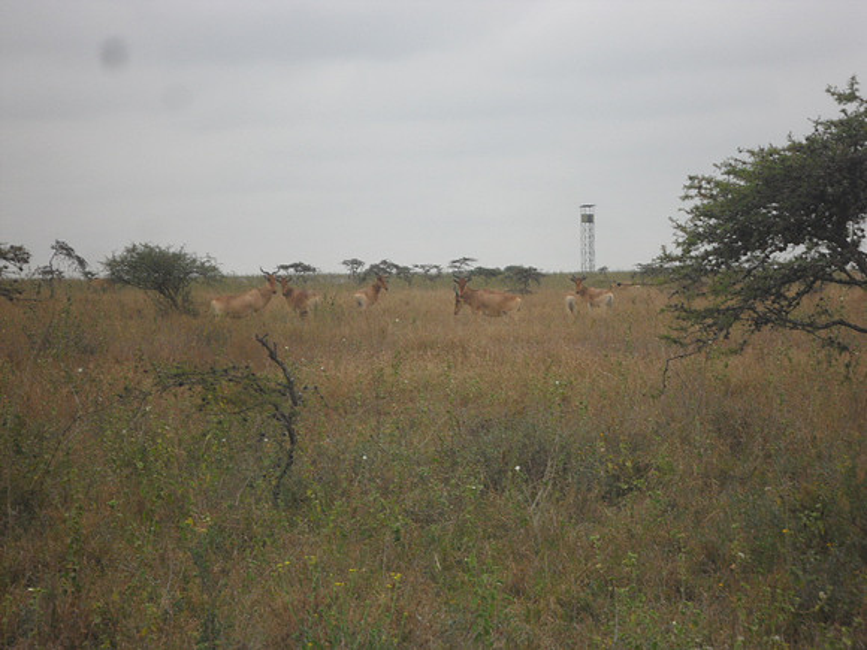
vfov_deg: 11.0
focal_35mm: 135
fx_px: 3381
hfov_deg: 14.6
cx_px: 434
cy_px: 325
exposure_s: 1/180
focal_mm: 24.5
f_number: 5.9
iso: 80
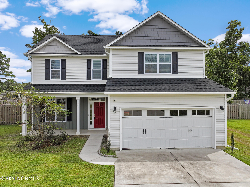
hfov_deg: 71.6
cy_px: 94
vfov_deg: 56.8
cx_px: 125
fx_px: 173
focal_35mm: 24
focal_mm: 12.29
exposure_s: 1/2500
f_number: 2.8
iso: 110
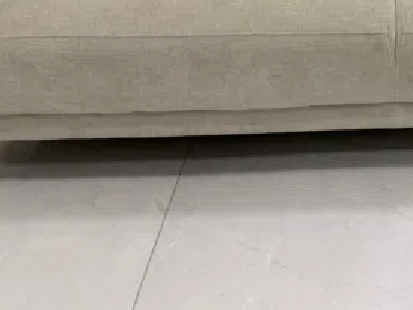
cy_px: -20
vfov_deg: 24.6
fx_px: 669
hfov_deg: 31.6
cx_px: 418
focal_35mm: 56
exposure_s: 1/70
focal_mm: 6.76
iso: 200
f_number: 1.78
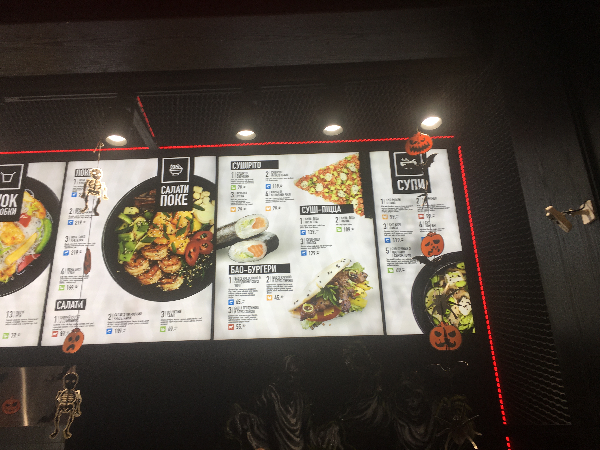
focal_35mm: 29
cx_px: 300
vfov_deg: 48.2
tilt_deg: +22.8
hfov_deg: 61.7
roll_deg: +1.3
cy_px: 225
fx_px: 503
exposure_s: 1/50
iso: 25
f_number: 2.2
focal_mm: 4.15
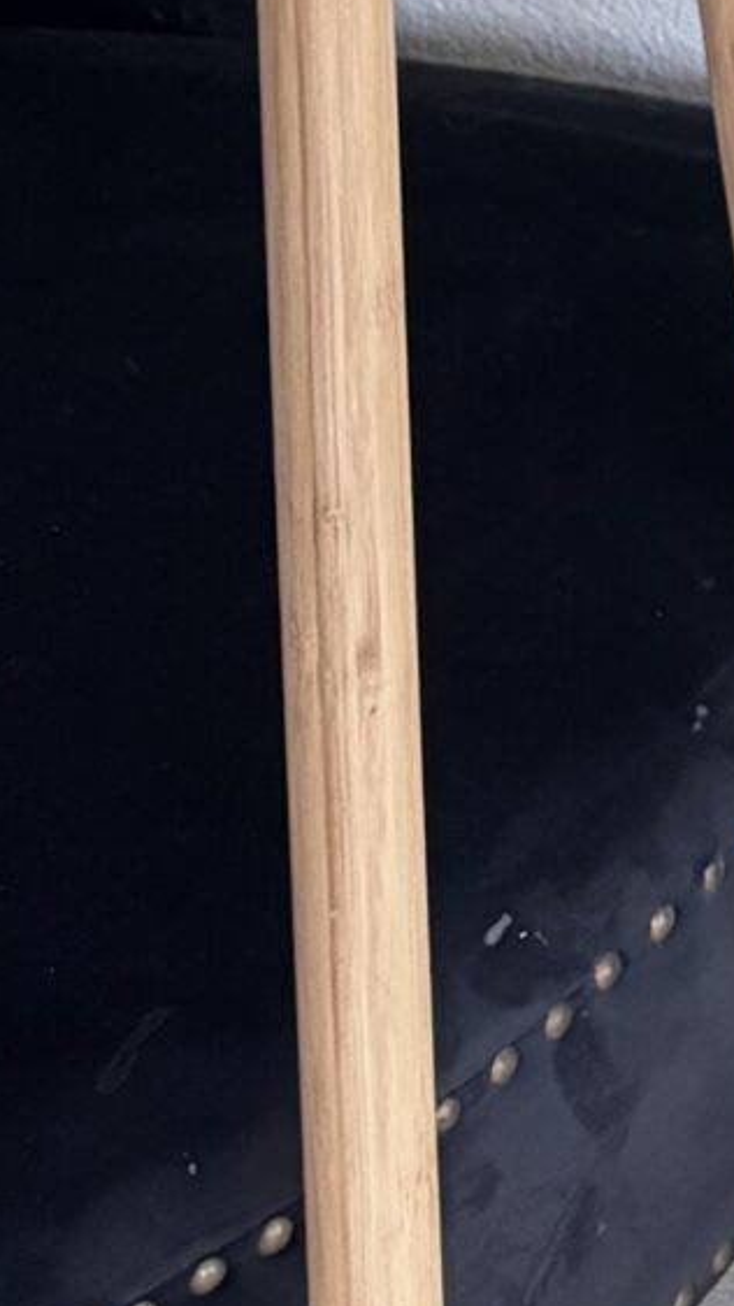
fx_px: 4119
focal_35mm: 119
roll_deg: -0.2
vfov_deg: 14.1
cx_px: 2211
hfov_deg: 8.5
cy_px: -1562
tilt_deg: -9.5
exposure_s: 1/60
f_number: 1.78
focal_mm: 6.76
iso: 500
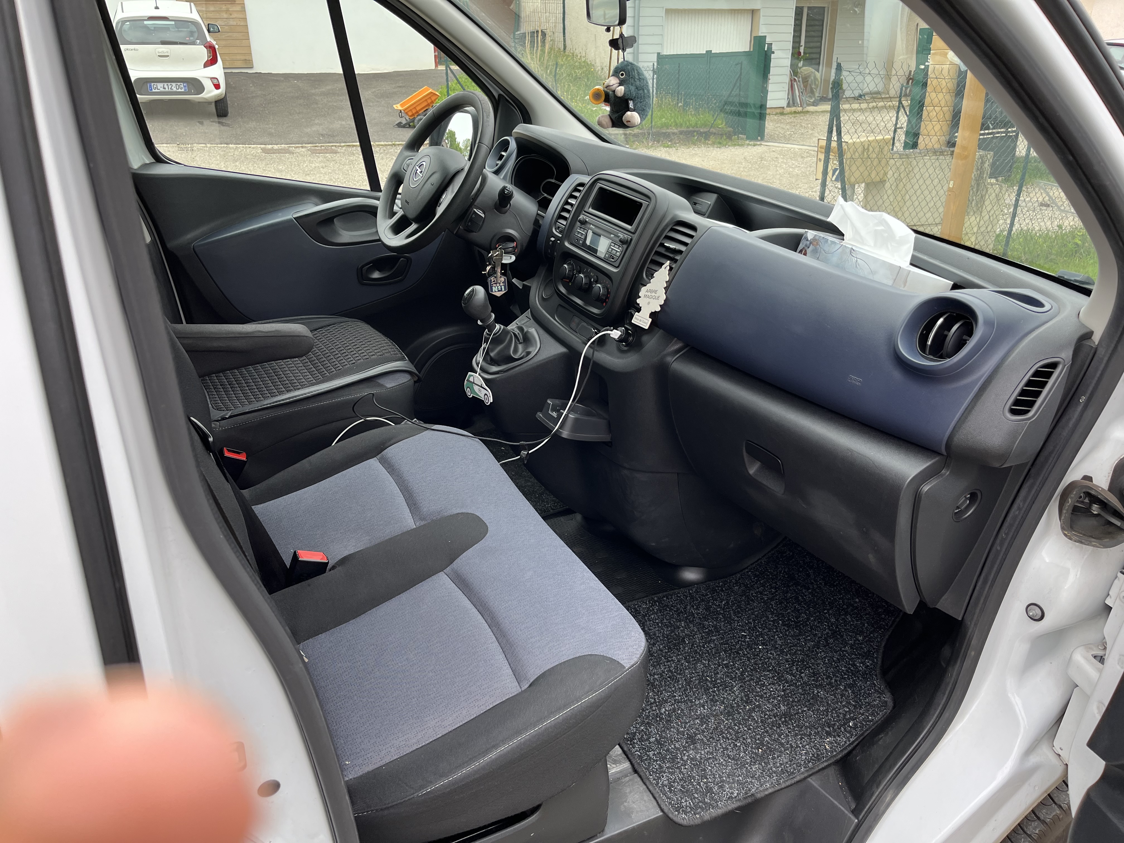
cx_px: 562
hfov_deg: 67.3
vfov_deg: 53.1
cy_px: 422
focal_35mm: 26
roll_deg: +1.2
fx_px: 844
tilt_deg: -23.0
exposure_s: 1/280
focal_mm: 5.1
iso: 40
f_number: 1.6
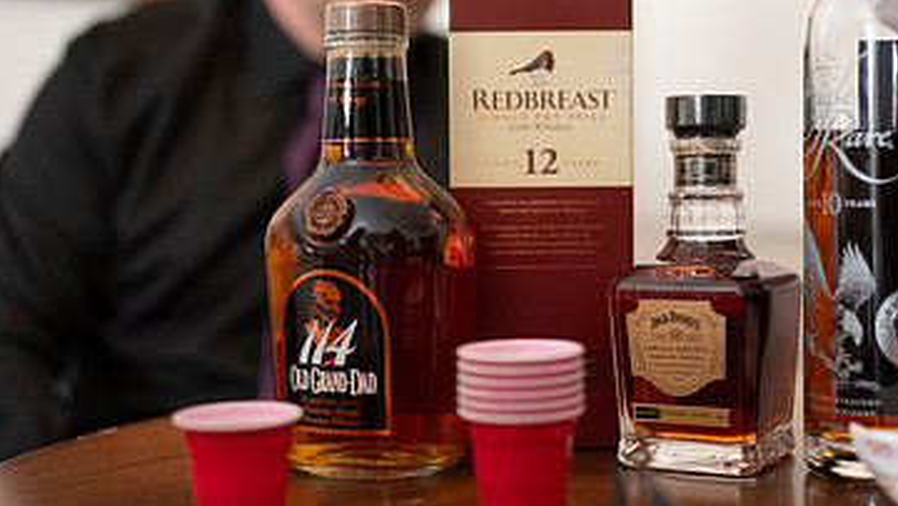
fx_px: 1406
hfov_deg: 35.2
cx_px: 561
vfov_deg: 20.4
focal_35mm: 59
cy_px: 259
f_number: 1.4
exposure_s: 1/400
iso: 1600
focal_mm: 35
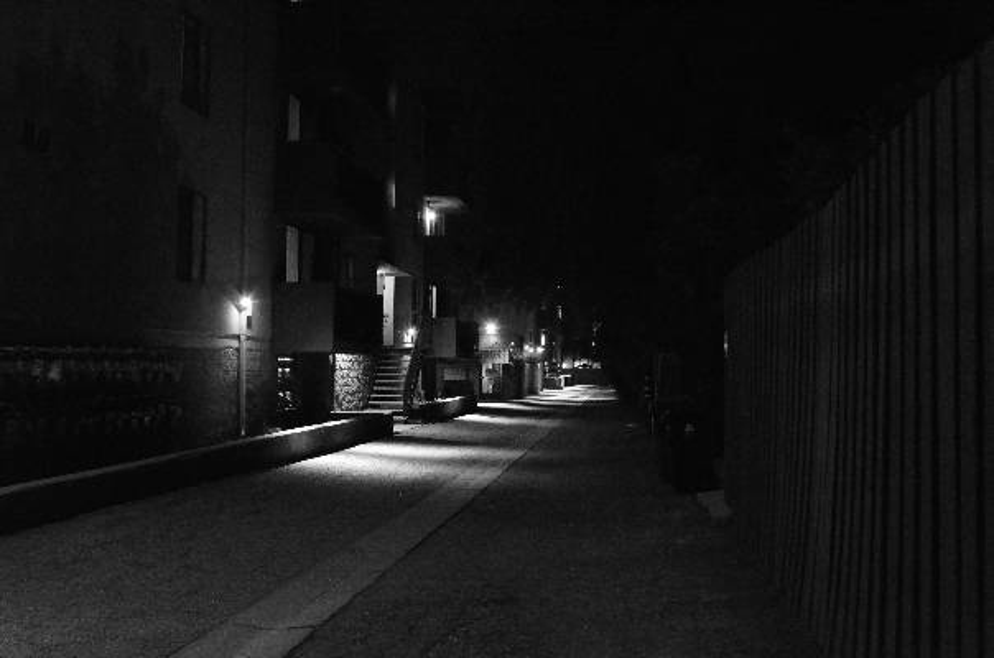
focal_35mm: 39
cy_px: 329
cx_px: 497
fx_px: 1075
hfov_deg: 49.6
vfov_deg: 34.1
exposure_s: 1/30
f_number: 5.6
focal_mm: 26
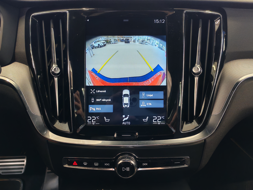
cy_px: 95
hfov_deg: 58.4
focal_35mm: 31
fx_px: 227
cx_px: 126
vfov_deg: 45.4
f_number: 1.9
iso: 1600
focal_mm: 6.12
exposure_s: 1/50
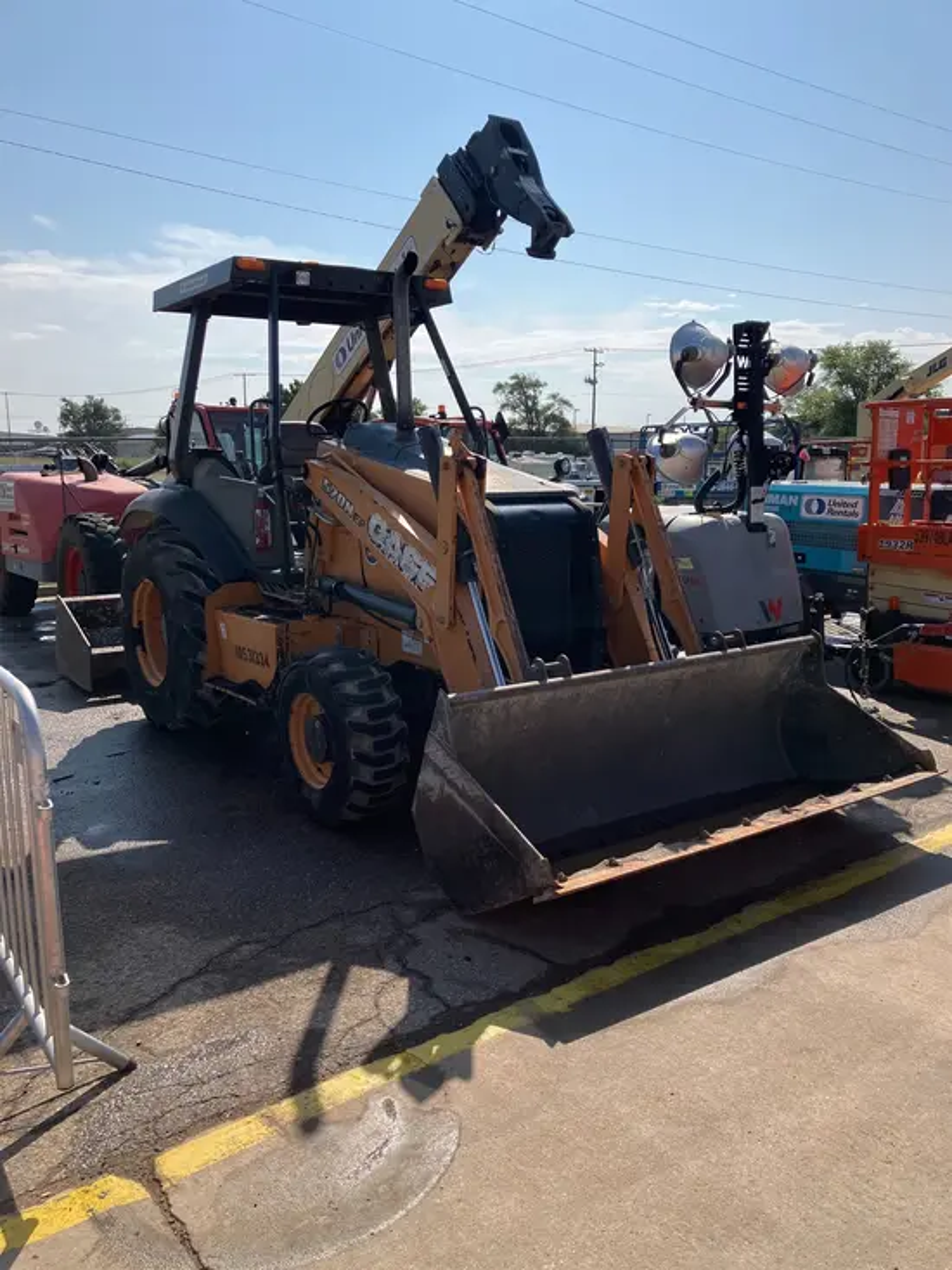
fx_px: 1026
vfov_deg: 63.4
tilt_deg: -9.3
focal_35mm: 28
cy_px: 635
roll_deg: -0.9
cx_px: 476
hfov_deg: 49.8
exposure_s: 1/3745
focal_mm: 3.99
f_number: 1.8
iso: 32
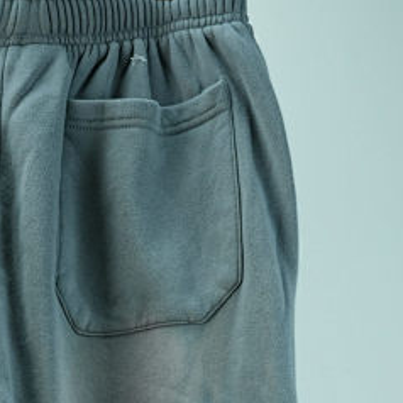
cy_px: 804
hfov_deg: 15.3
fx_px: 1475
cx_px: -2
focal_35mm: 112
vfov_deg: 13.4
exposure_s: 1/250
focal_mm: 29
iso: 640
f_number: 4.5
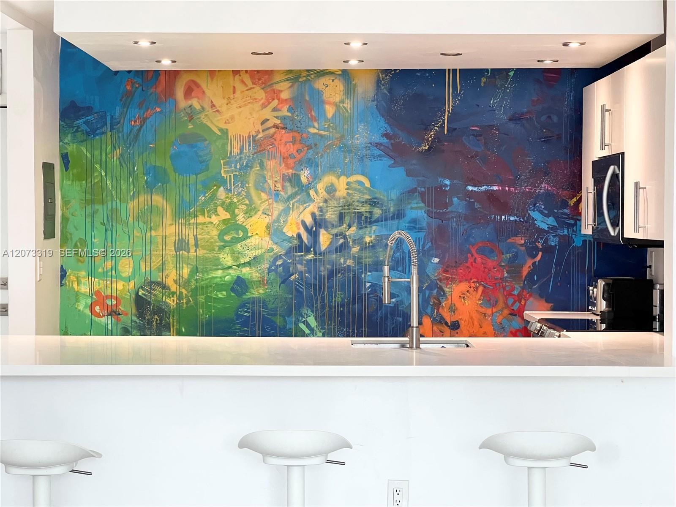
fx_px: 1504
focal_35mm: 77
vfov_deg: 19.1
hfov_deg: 25.3
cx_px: 338
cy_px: 254
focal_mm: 9
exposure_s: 1/60
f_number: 2.8
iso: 320
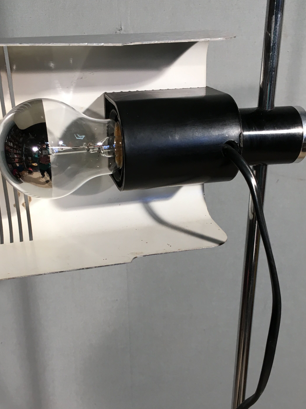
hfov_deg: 34.3
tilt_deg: -21.7
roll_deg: +0.5
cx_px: 143
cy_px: 236
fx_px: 495
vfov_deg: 44.7
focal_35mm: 42
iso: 32
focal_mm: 4.15
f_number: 2.2
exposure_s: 1/33
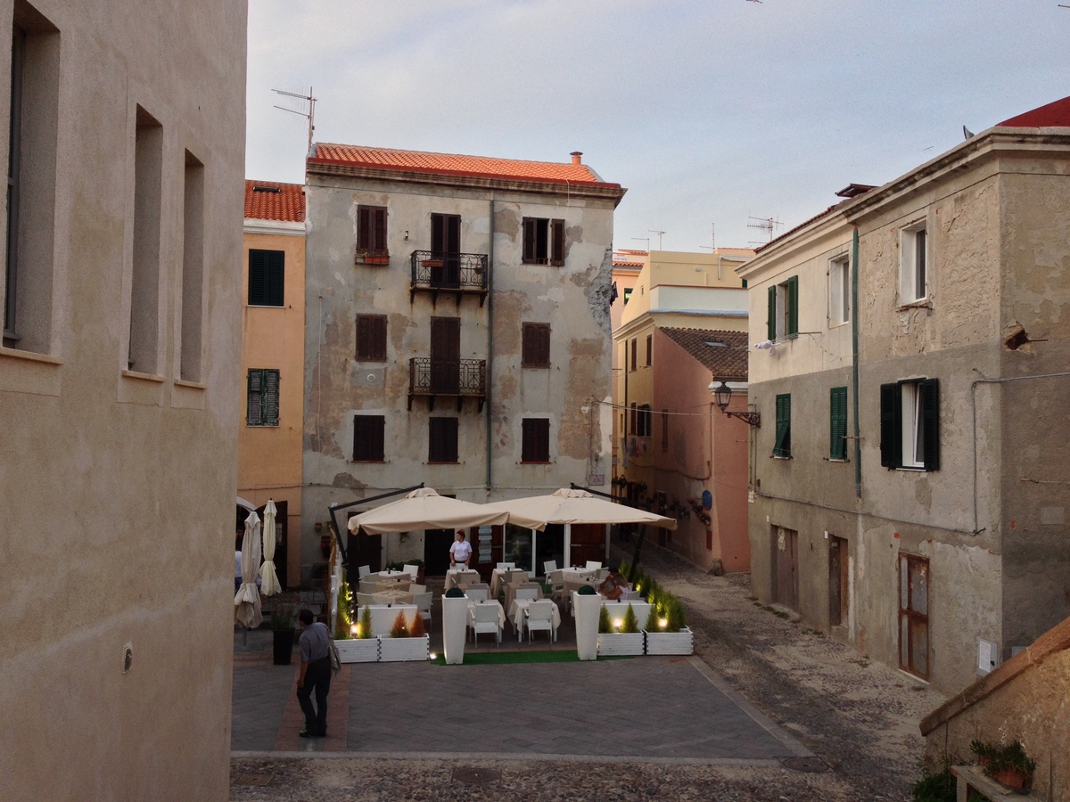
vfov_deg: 40.7
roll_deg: +0.3
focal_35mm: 35
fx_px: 1082
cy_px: 401
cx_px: 535
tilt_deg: -0.3
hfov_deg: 52.6
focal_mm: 4.28
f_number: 2.4
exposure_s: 1/214
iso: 50
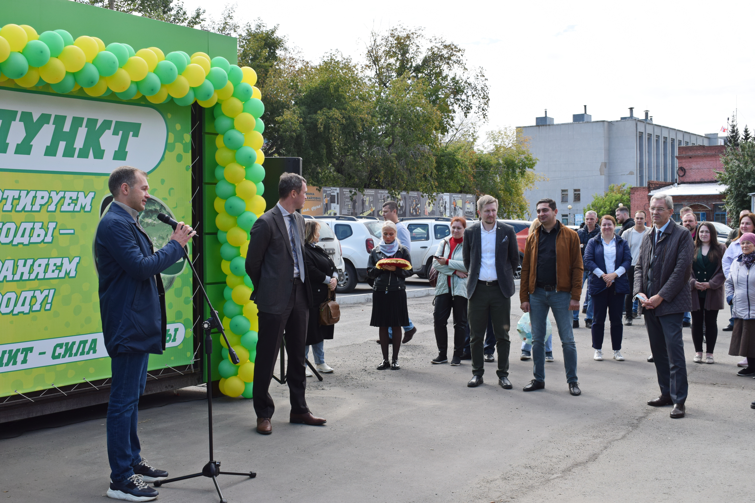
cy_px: 252
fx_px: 912
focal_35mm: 44
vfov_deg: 30.8
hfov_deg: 45.0
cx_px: 378
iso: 200
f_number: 9
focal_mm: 29
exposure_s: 1/320
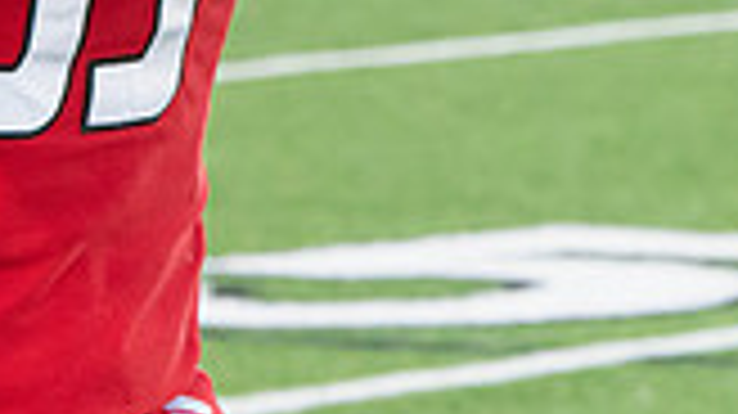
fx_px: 10854
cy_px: -286
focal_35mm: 555
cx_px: 598
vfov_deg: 2.2
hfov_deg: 3.9
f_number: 9
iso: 8000
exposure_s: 1/320
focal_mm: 150
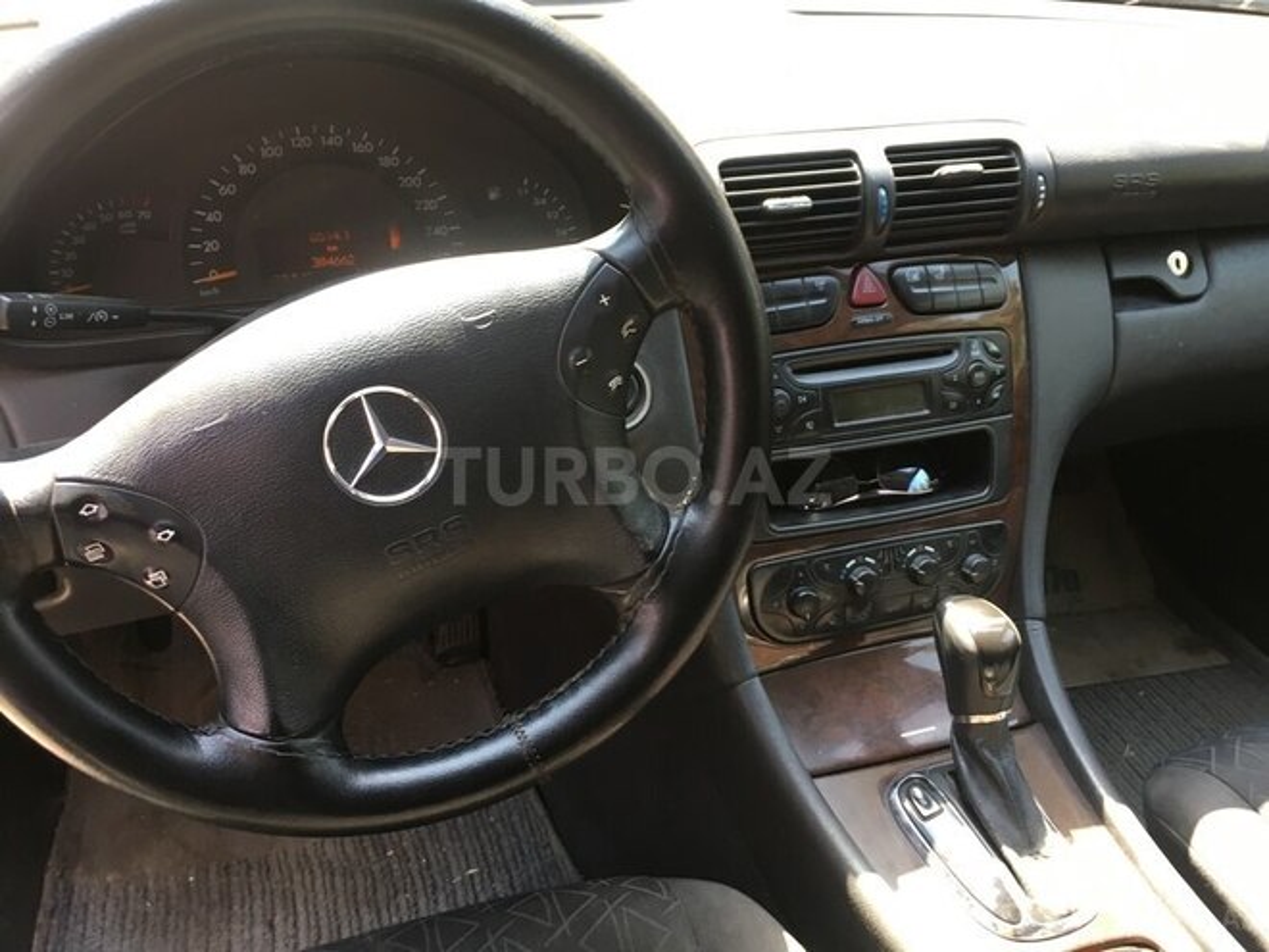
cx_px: 634
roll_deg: -1.6
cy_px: 476
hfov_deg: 61.7
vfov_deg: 48.2
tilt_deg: -32.5
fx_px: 1063
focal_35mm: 29
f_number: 2.2
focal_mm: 4.15
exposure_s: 1/33
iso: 25
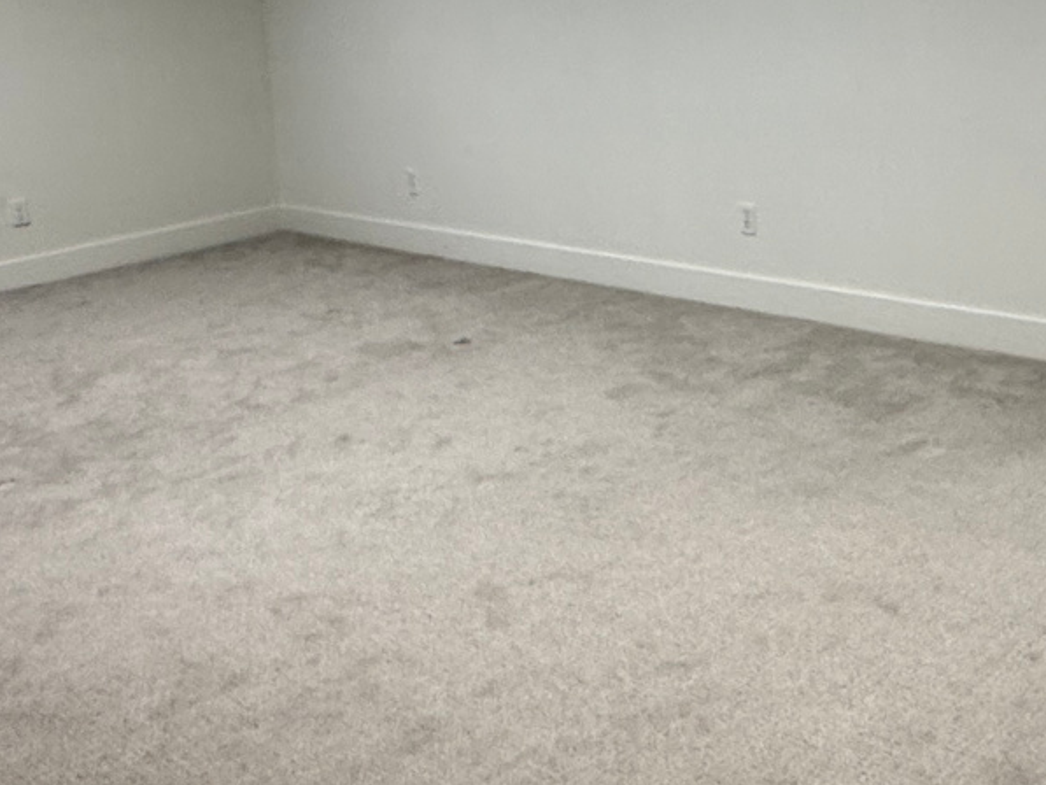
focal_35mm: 48
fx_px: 1451
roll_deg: +3.4
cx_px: 750
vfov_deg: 29.6
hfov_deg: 38.9
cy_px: 161
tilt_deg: -9.9
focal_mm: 2.22
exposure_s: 1/120
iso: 250
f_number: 2.2
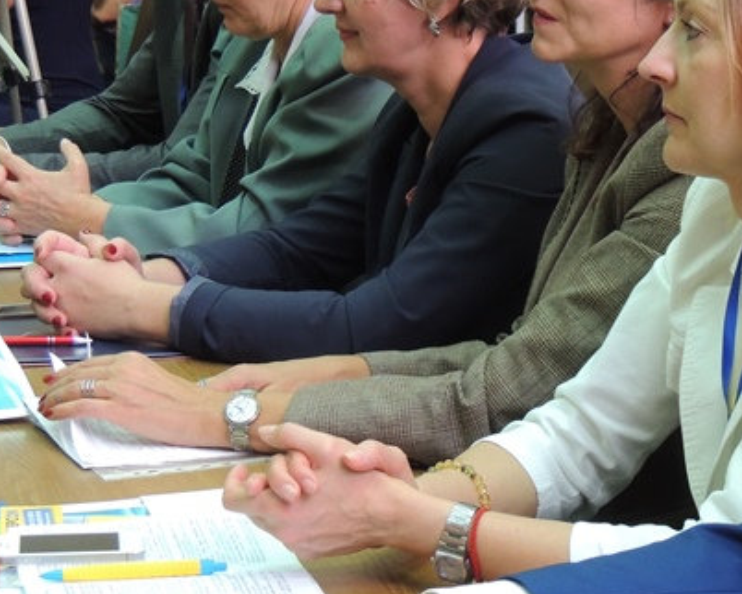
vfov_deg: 11.4
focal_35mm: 136
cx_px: 565
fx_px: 2988
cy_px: 269
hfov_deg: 14.1
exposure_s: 1/20
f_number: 3.9
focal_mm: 12.4
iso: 400
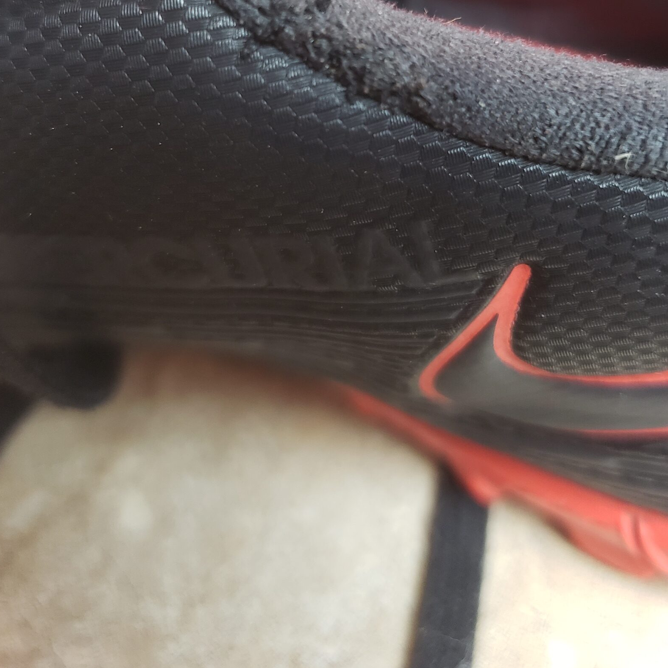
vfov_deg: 37.8
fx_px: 917
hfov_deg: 40.0
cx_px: 360
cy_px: 88
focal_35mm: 42
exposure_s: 1/50
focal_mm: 4.3
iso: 250
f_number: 1.5
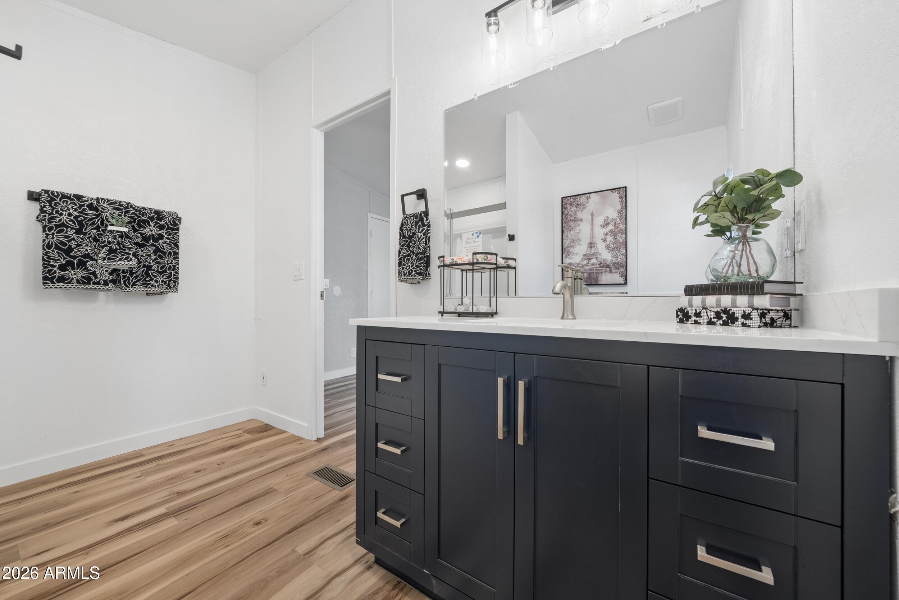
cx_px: 450
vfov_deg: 85.5
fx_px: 325
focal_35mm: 13
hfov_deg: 108.3
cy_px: 300
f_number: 8
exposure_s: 1/20
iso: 400
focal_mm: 13
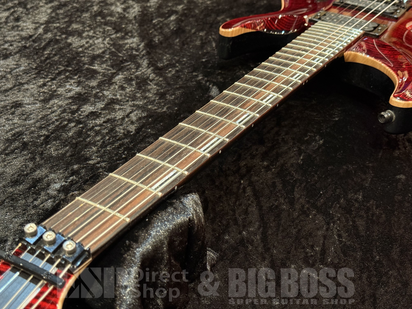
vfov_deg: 30.3
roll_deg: -4.5
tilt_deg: -33.9
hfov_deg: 39.7
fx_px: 571
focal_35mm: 48
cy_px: 154
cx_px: 206
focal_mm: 6.76
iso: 400
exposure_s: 1/40
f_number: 1.78
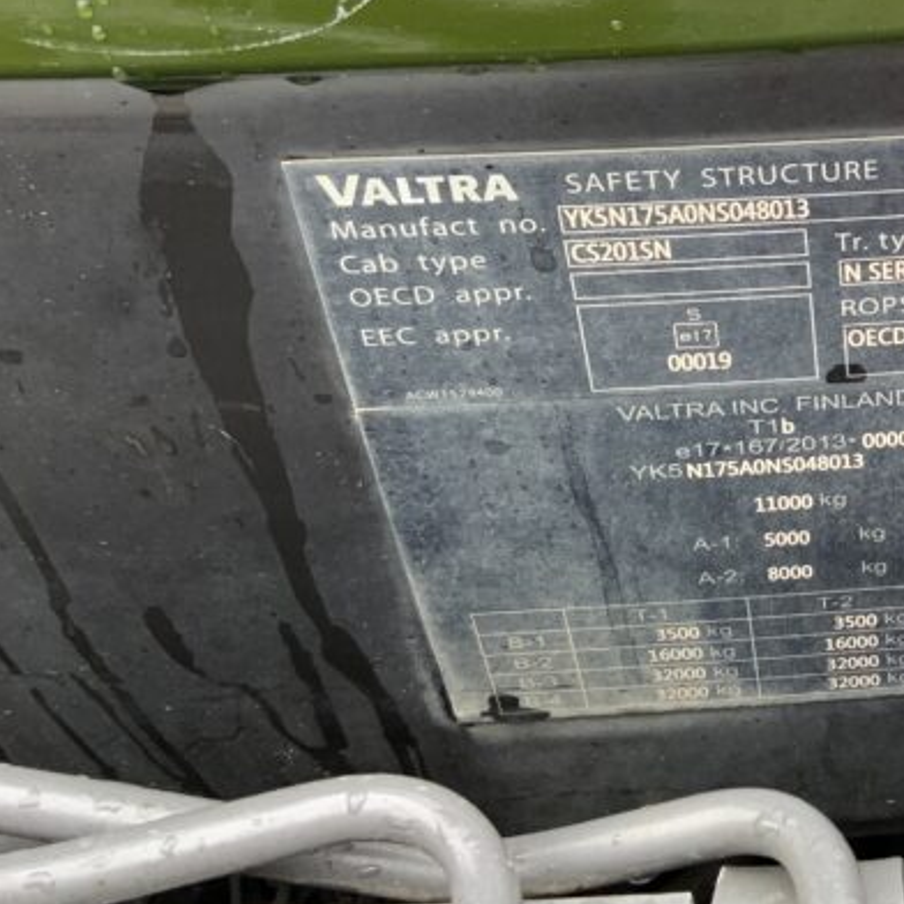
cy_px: 284
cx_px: 1052
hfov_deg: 23.7
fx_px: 1980
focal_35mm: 67
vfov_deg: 25.6
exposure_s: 1/122
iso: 32
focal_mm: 3
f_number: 1.8
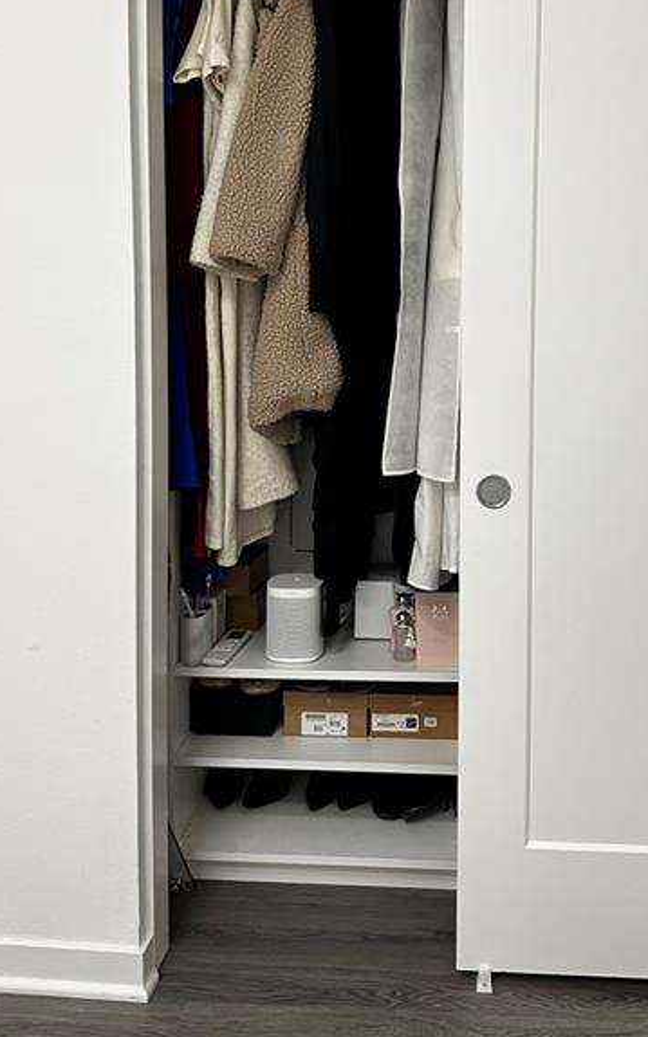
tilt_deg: -3.8
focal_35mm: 34
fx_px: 961
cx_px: 422
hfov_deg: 36.9
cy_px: 359
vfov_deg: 55.7
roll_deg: -1.7
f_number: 1.78
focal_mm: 6.86
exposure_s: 1/60
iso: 400
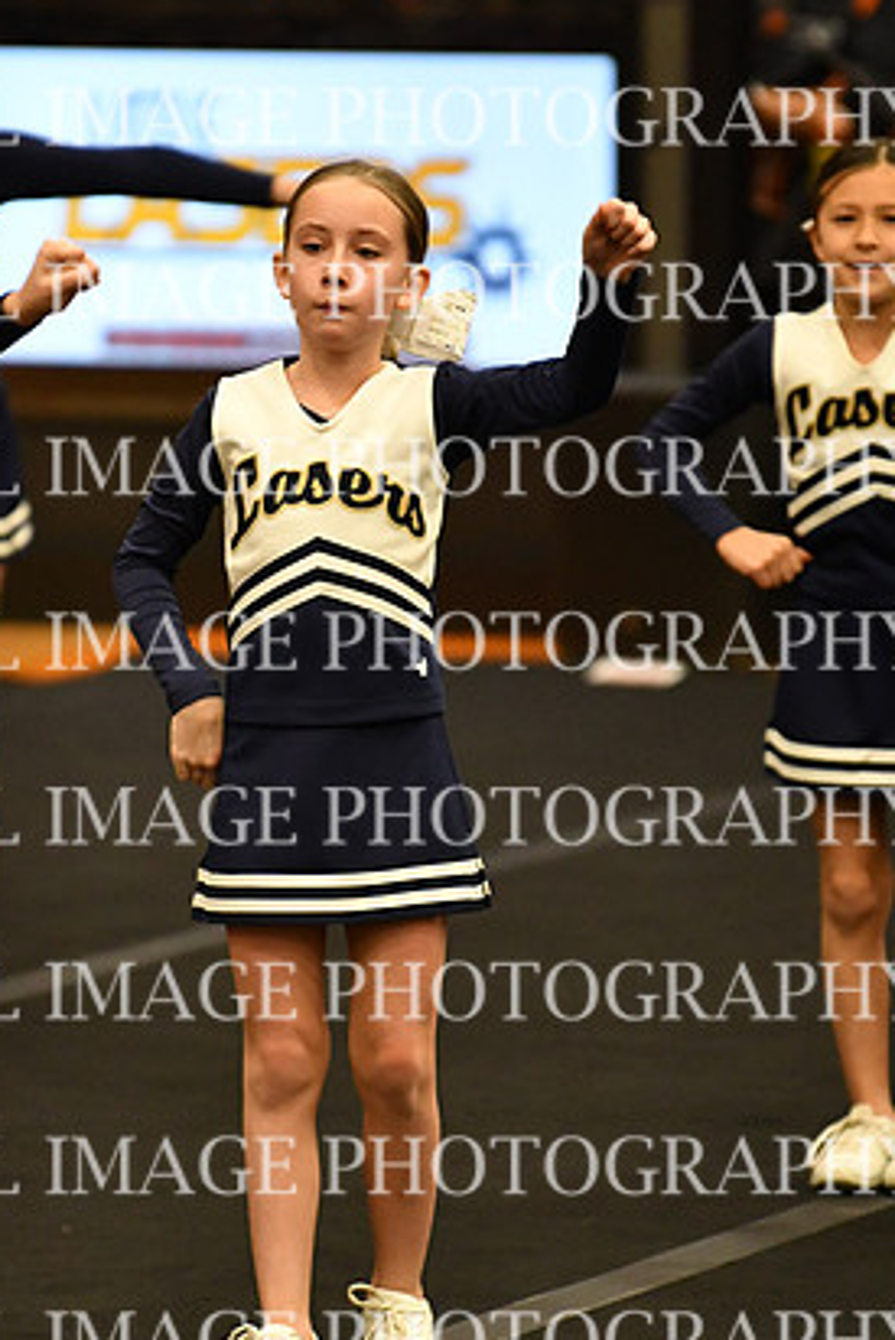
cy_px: 729
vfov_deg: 4.9
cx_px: 301
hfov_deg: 3.3
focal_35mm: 422
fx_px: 15723
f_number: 2.8
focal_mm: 200
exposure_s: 1/800
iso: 4000
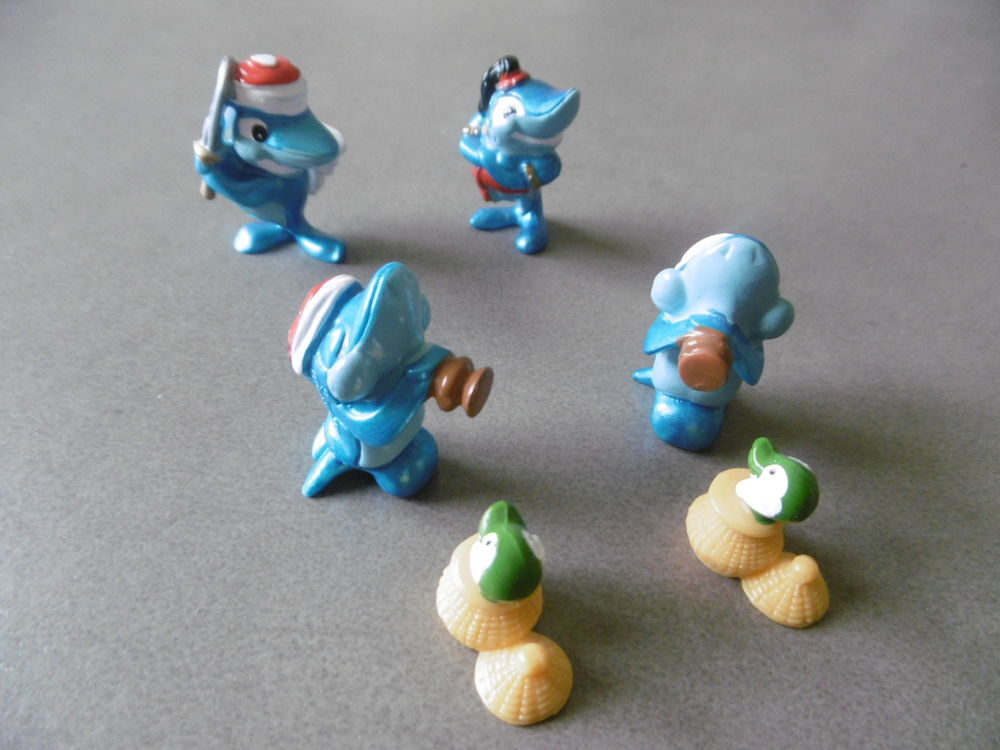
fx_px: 693
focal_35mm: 24
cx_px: 500
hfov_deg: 71.6
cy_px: 375
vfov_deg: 56.8
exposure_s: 1/60
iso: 400
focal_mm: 4.3
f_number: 3.1
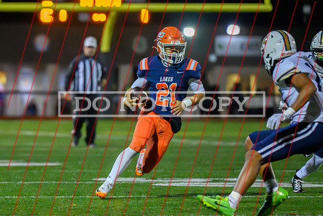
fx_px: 3837
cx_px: 107
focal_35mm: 428
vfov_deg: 3.2
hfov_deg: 4.8
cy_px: 111
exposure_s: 1/1250
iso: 25600
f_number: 2.8
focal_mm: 200
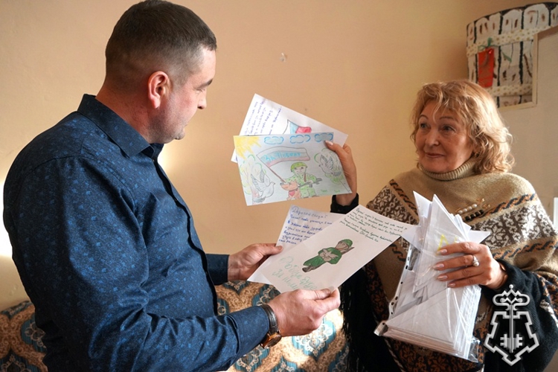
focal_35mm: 27
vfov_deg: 47.9
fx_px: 418
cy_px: 186
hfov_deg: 67.4
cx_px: 279
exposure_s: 1/160
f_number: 4
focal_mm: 18
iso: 800
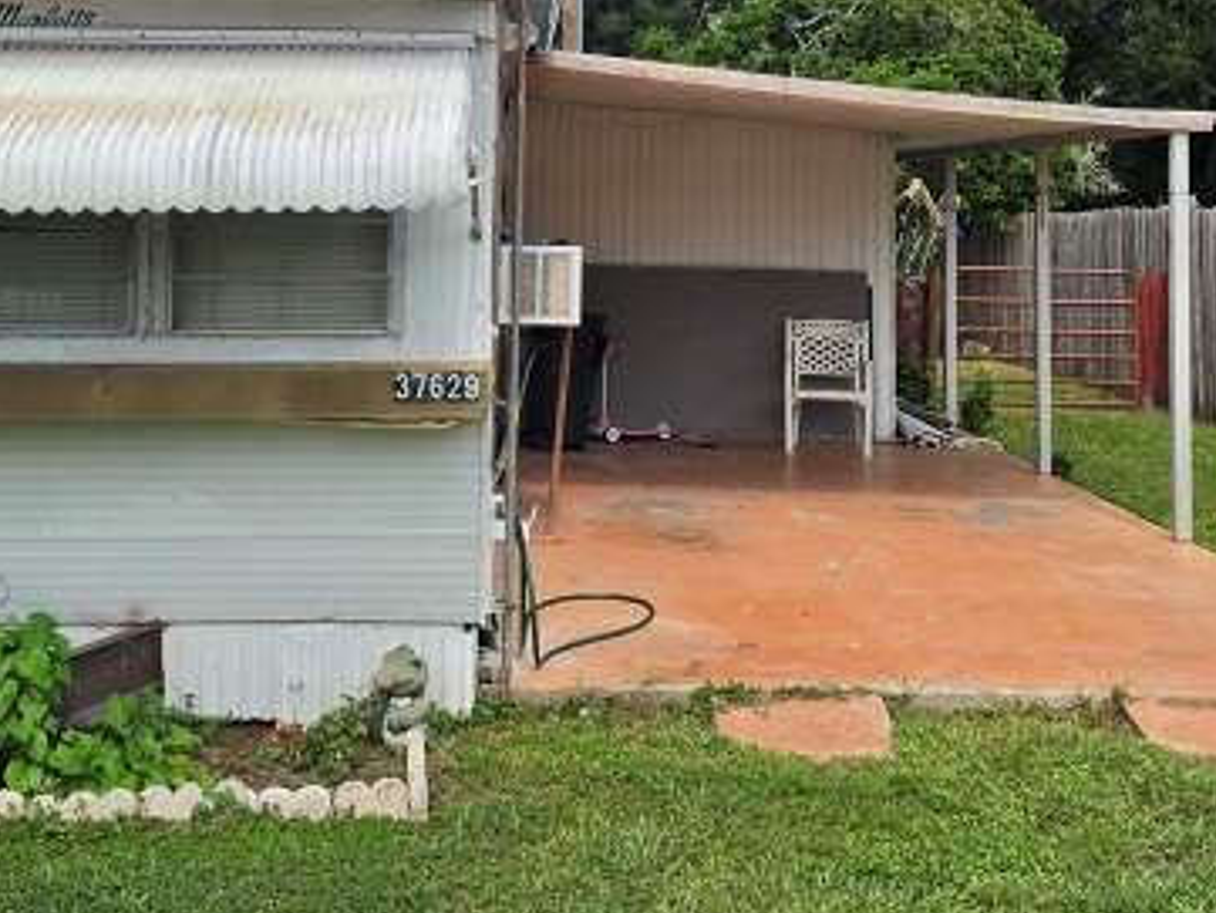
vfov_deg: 27.5
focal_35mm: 51
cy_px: 91
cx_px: 576
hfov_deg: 37.5
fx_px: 1792
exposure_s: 1/5445
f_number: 1.7
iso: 80
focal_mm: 6.25
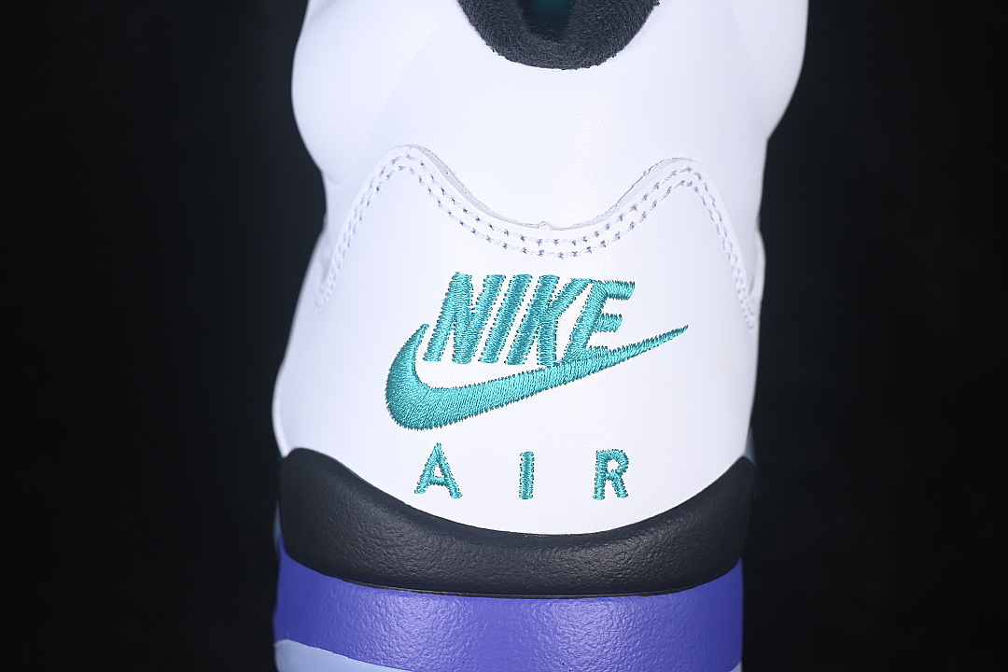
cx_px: 504
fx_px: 1974
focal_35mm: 70
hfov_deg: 28.6
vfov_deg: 19.3
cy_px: 336
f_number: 7.1
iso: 160
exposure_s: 1/80
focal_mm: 47
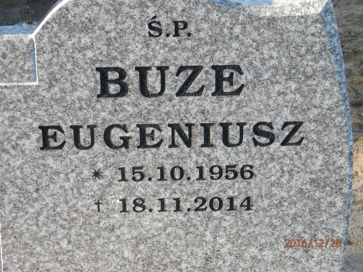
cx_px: 182
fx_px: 1112
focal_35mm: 106
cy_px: 136
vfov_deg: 14.0
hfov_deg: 18.5
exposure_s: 1/160
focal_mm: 19
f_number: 4.5
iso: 160
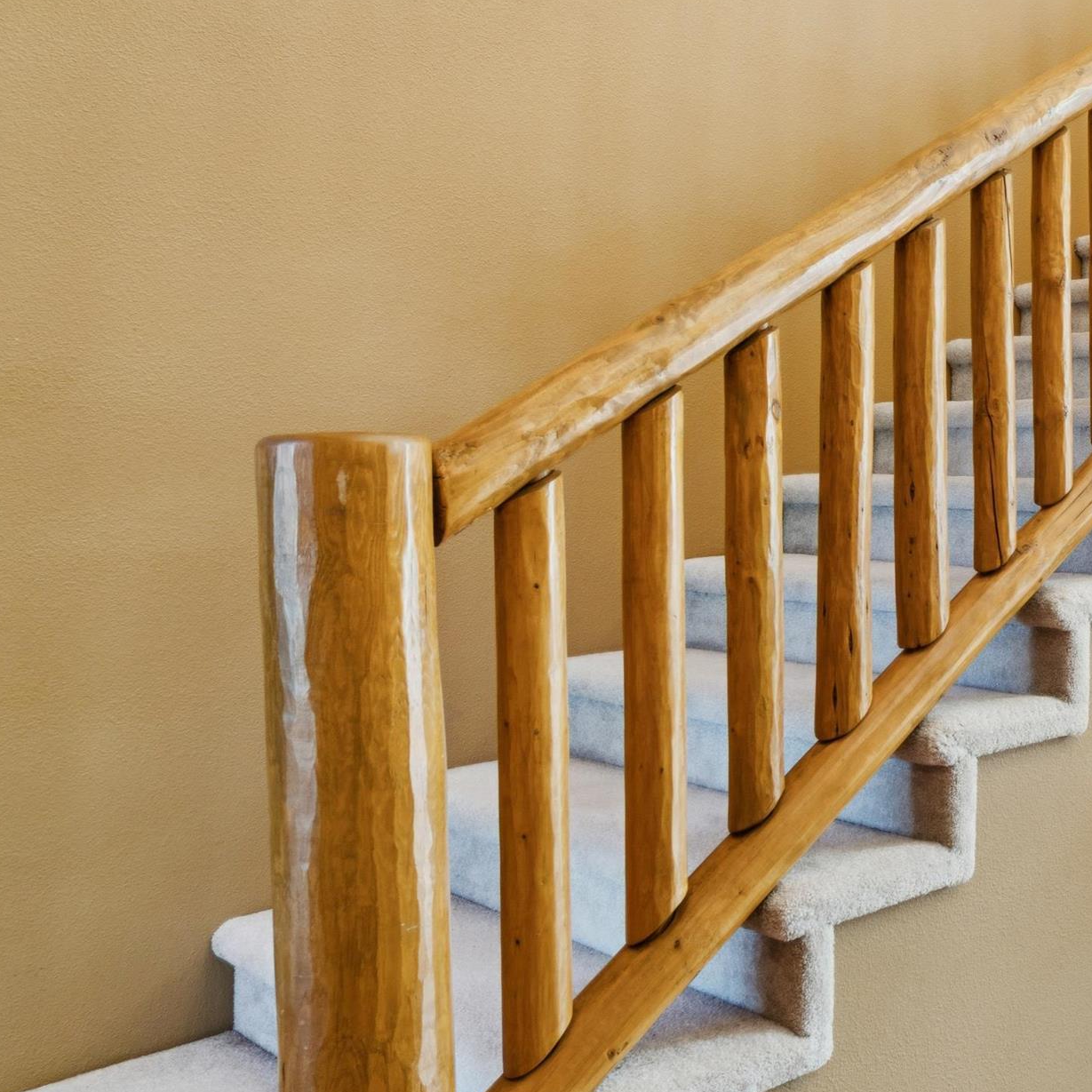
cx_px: 1327
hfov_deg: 36.6
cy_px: 487
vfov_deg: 48.4
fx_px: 1213
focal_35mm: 34
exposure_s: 1/8
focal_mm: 16
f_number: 13
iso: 400
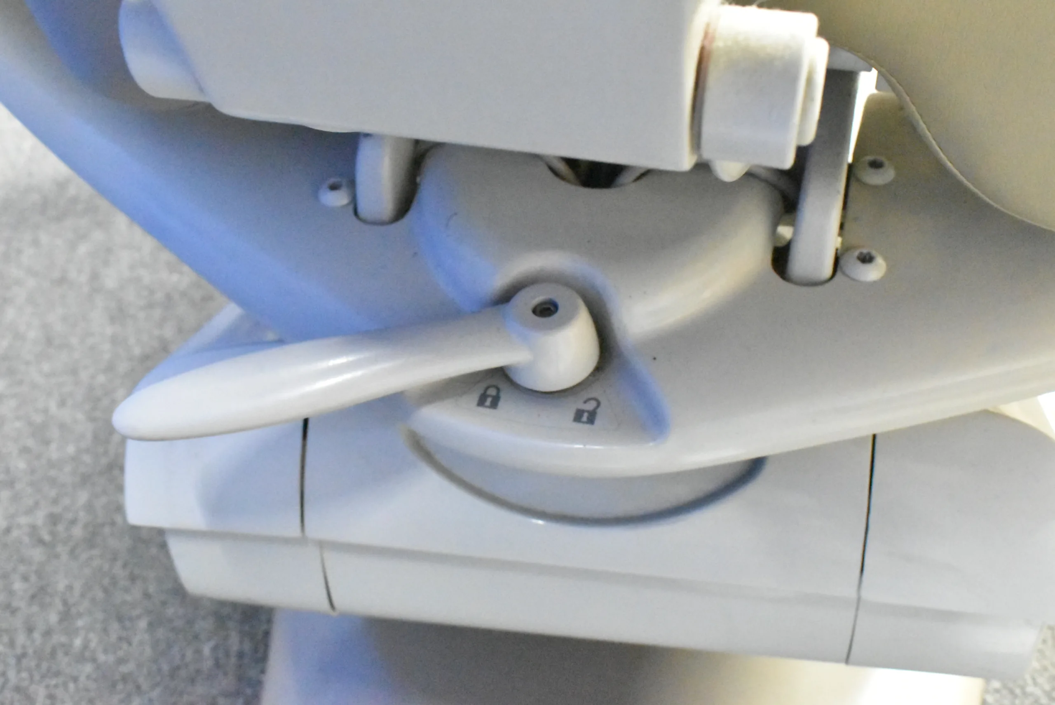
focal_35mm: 38
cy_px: 352
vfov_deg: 35.6
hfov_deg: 51.3
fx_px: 1100
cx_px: 528
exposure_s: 1/40
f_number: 8
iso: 22800
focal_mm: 25
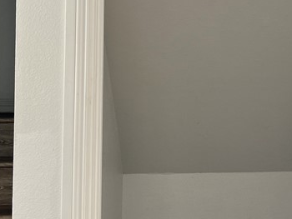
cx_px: 214
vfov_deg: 19.3
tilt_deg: +3.4
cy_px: 59
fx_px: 642
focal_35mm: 76
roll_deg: +1.1
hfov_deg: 25.4
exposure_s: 1/122
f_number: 1.6
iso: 50
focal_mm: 5.1
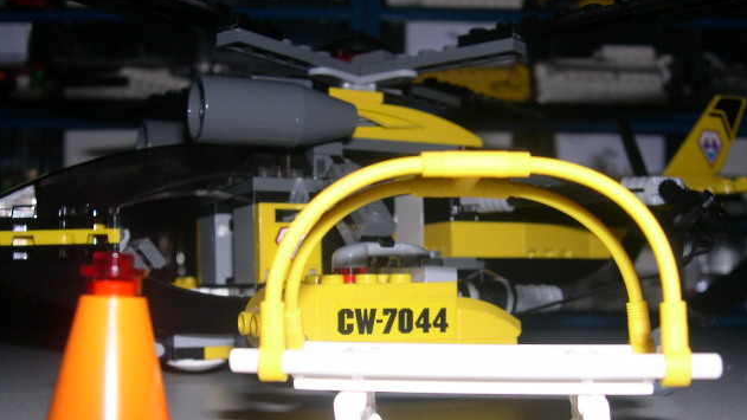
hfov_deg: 48.4
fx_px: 832
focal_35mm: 42
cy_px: 279
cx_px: 371
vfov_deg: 28.2
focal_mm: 8
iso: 100
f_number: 7.6
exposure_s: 1/60
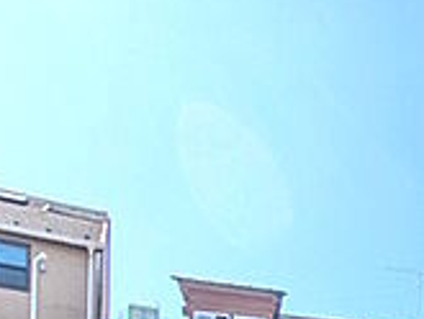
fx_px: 625
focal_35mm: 51
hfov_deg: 33.5
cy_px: 520
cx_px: 447
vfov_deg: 21.9
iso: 49
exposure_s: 1/1300
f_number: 2.2
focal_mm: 1.83
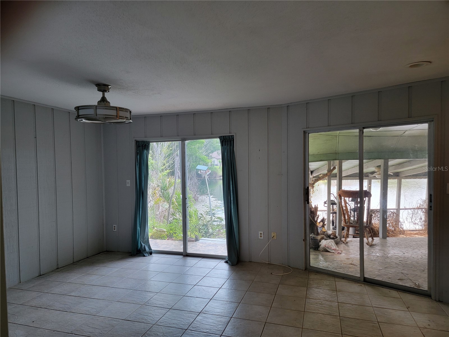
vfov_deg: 56.8
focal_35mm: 24
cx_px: 224
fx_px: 311
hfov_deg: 71.6
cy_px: 168
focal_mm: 6.7
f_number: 1.8
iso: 100
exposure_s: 1/120
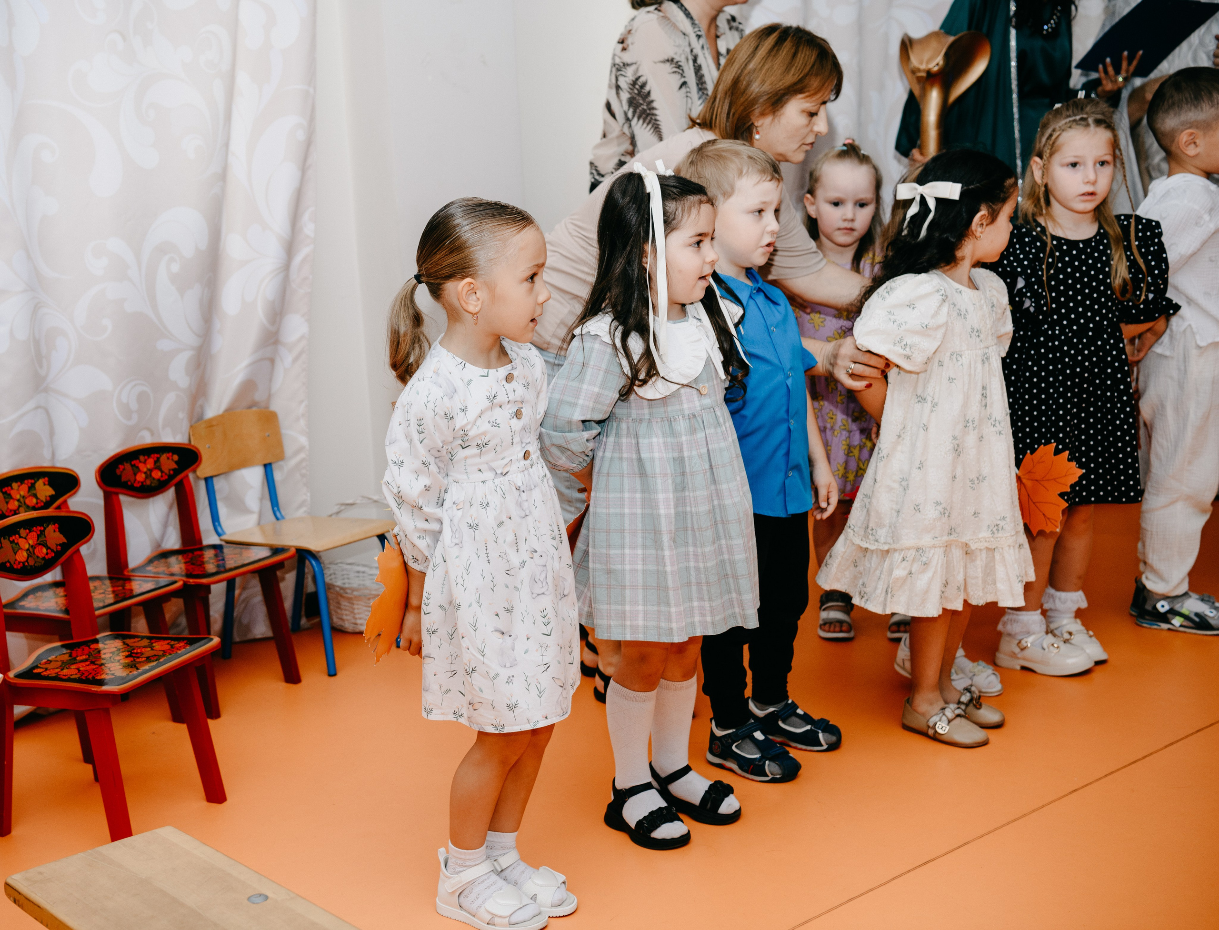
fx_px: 1642
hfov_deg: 40.6
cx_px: 515
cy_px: 469
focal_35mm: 46
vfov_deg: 31.6
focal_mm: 42
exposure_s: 1/160
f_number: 4
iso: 250
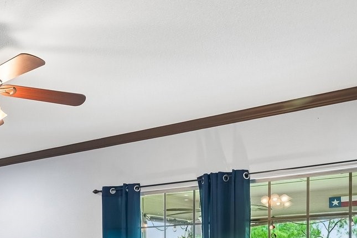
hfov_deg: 32.0
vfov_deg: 23.4
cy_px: 269
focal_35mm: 54
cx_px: -49
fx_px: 535
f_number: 8
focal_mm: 17
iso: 400
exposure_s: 1/8
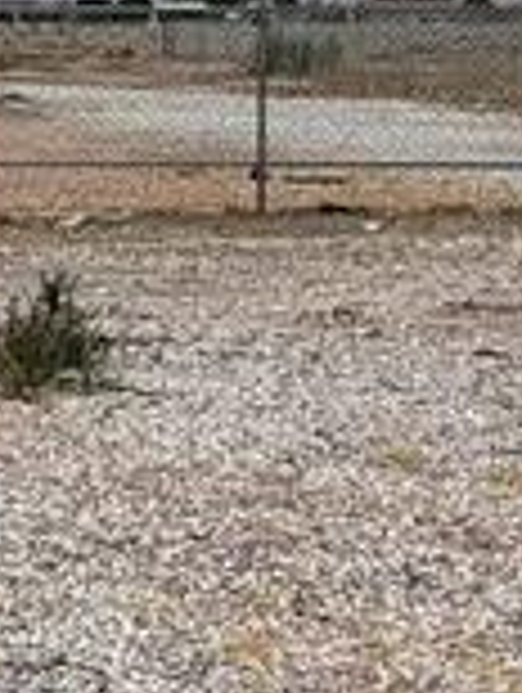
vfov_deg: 20.7
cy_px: 86
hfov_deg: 14.1
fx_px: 1865
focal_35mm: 93
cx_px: -428
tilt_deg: -2.8
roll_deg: -0.2
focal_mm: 2.22
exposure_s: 1/1339
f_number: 2.2
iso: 20
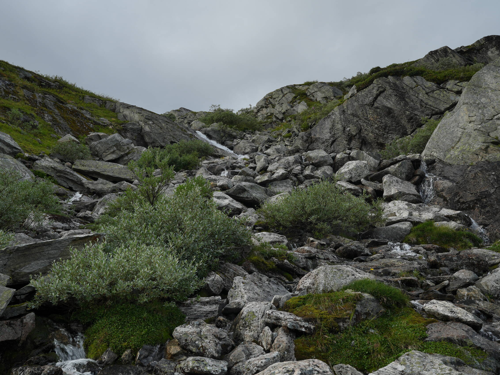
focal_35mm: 36
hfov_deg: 51.4
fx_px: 520
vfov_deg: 39.7
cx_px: 248
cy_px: 188
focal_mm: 33
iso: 100
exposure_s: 1/80
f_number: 9
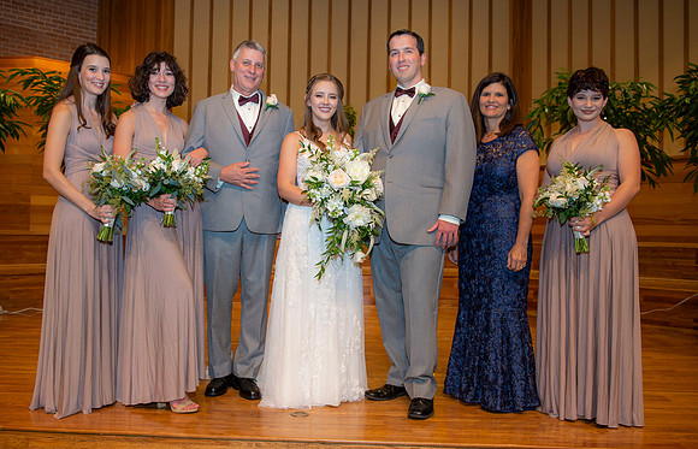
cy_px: 219
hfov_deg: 57.2
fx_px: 639
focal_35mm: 33
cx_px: 319
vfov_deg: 38.7
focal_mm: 29
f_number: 3.5
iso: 800
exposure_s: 1/160
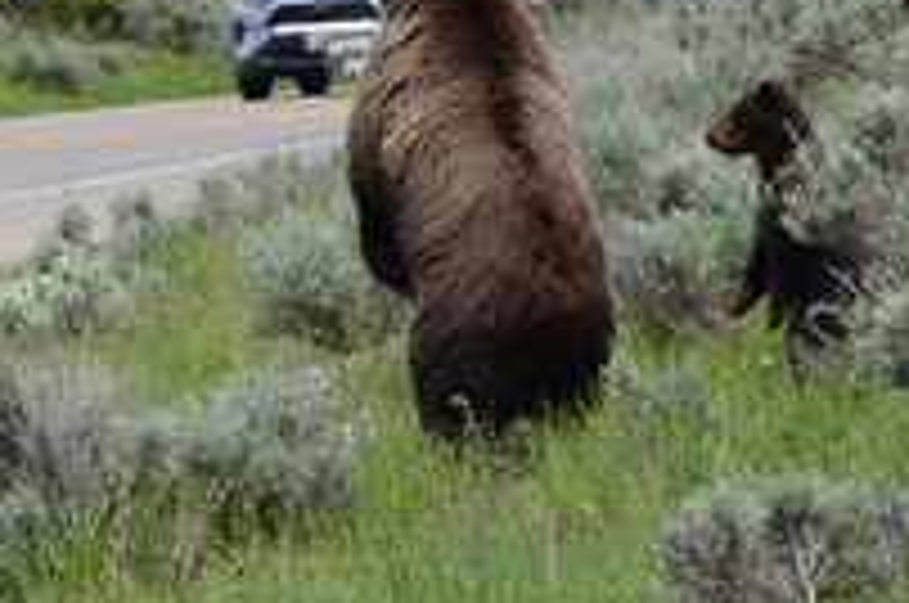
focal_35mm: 956
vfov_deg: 1.4
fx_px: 24100
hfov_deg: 2.2
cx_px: 459
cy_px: 47
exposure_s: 1/2000
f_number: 9
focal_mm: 230
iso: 800
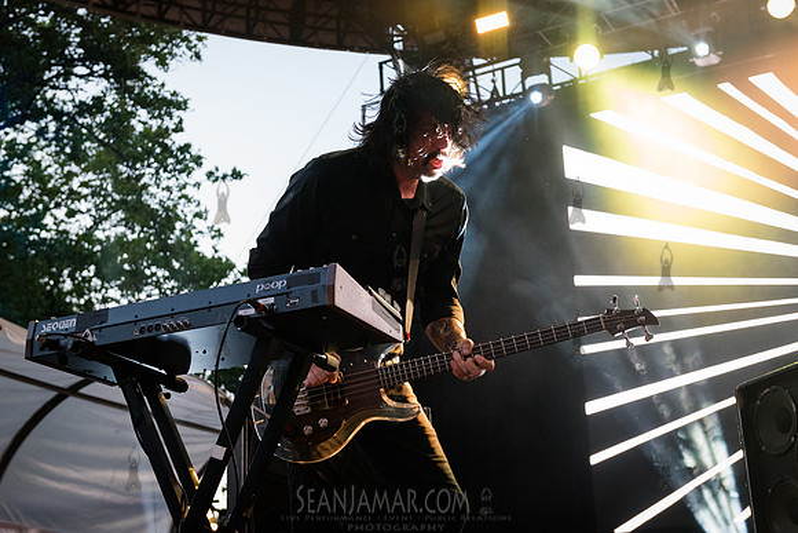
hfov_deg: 36.1
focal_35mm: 55
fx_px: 1224
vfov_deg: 24.5
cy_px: 253
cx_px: 403
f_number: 4
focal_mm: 48
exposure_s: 1/320
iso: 4000
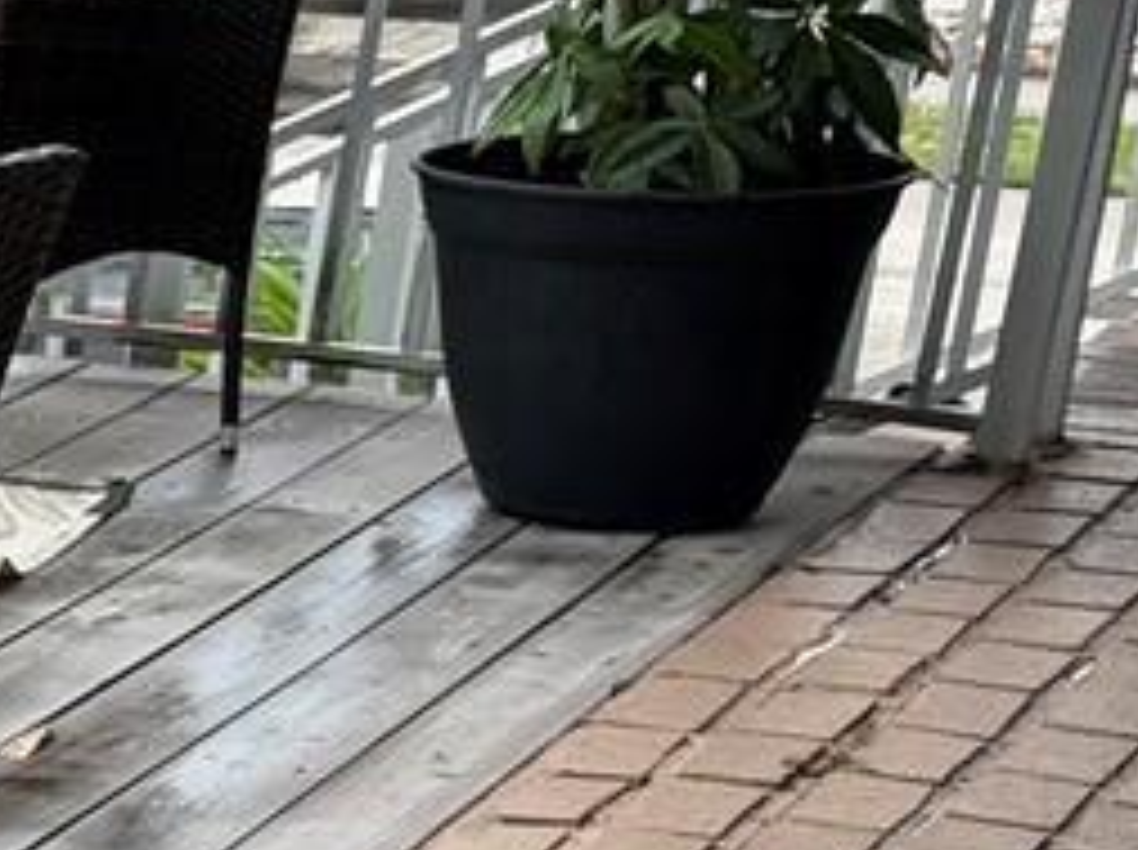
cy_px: 944
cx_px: -2334
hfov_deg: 9.8
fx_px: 4990
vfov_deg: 9.6
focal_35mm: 152
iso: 80
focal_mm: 6.76
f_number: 1.78
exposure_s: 1/445
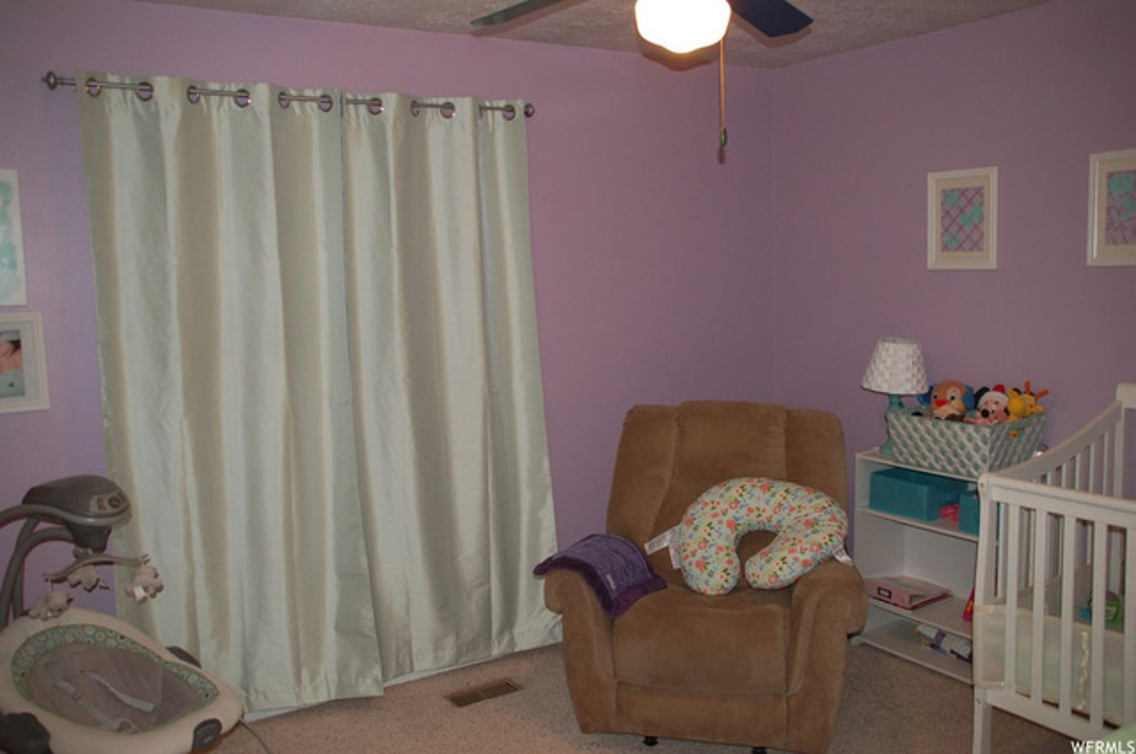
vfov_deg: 39.9
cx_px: 568
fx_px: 1040
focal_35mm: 33
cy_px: 377
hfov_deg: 57.3
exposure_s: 1/60
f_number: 4
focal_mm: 22
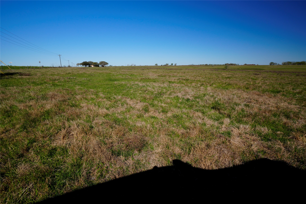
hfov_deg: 92.0
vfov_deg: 69.1
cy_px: 102
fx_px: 148
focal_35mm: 17
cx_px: 153
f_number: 10
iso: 100
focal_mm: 11.6
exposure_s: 1/160
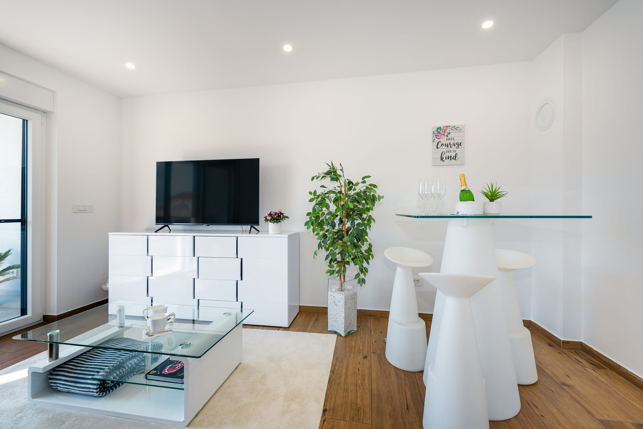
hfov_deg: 100.4
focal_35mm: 15
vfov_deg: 77.4
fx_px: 268
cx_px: 322
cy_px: 214
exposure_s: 1/20
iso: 100
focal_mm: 15
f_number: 10
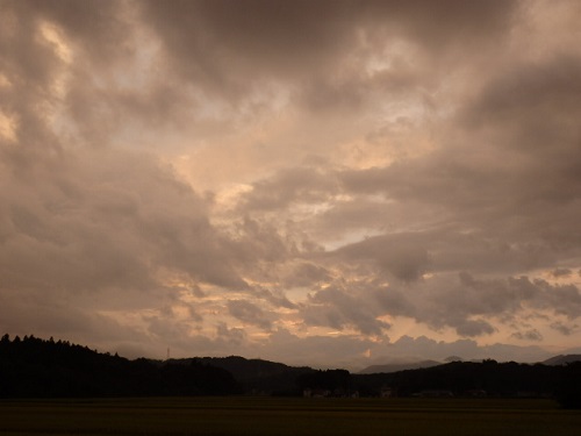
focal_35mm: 40
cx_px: 290
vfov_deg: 36.0
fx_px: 671
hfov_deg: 46.8
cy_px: 218
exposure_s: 1/200
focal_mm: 7.3
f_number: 3.7
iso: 100
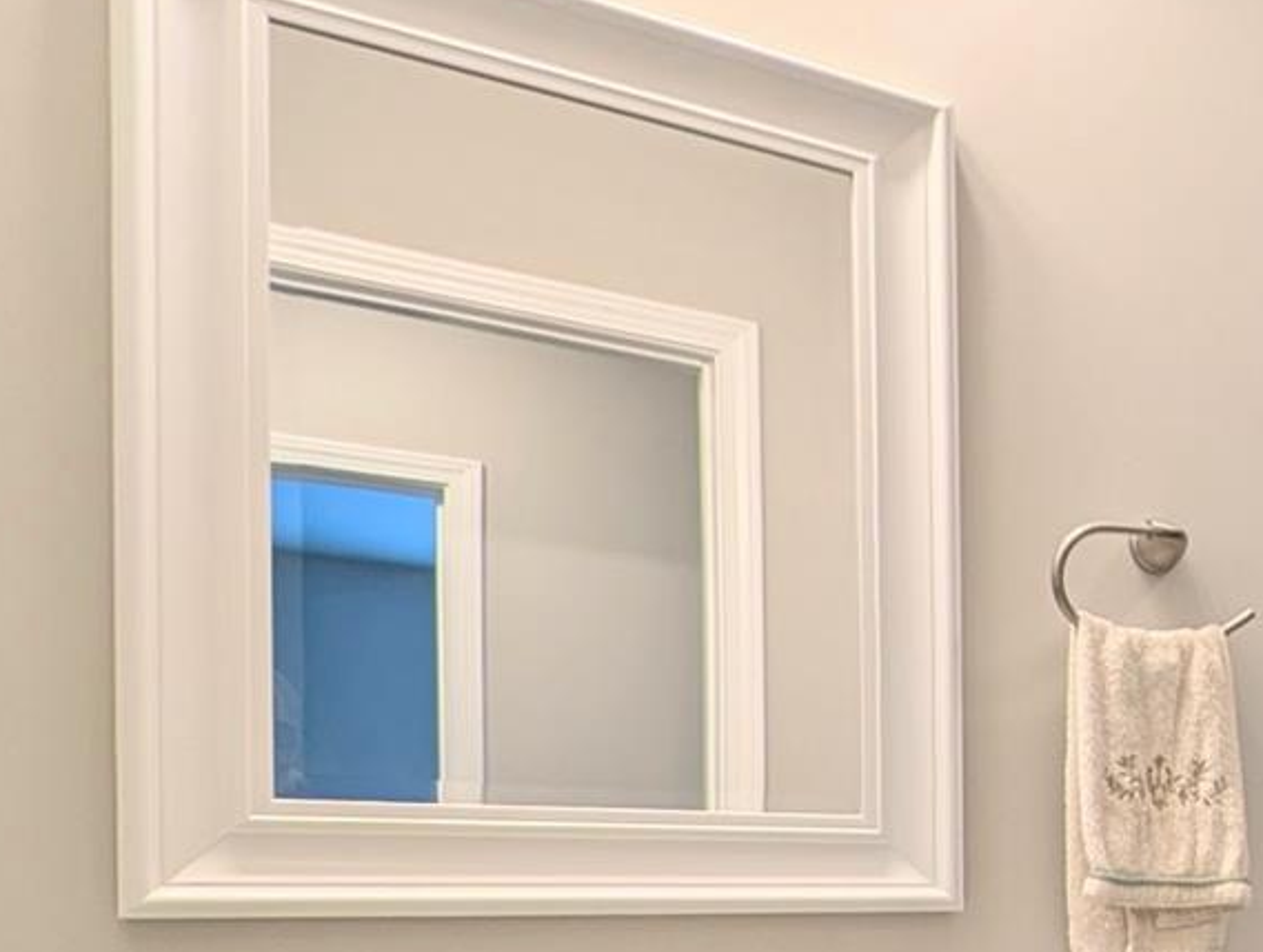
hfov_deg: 34.1
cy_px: 897
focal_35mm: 43
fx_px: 1572
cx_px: 1558
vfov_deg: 31.7
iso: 55
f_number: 1.95
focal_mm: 2.23
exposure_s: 1/120
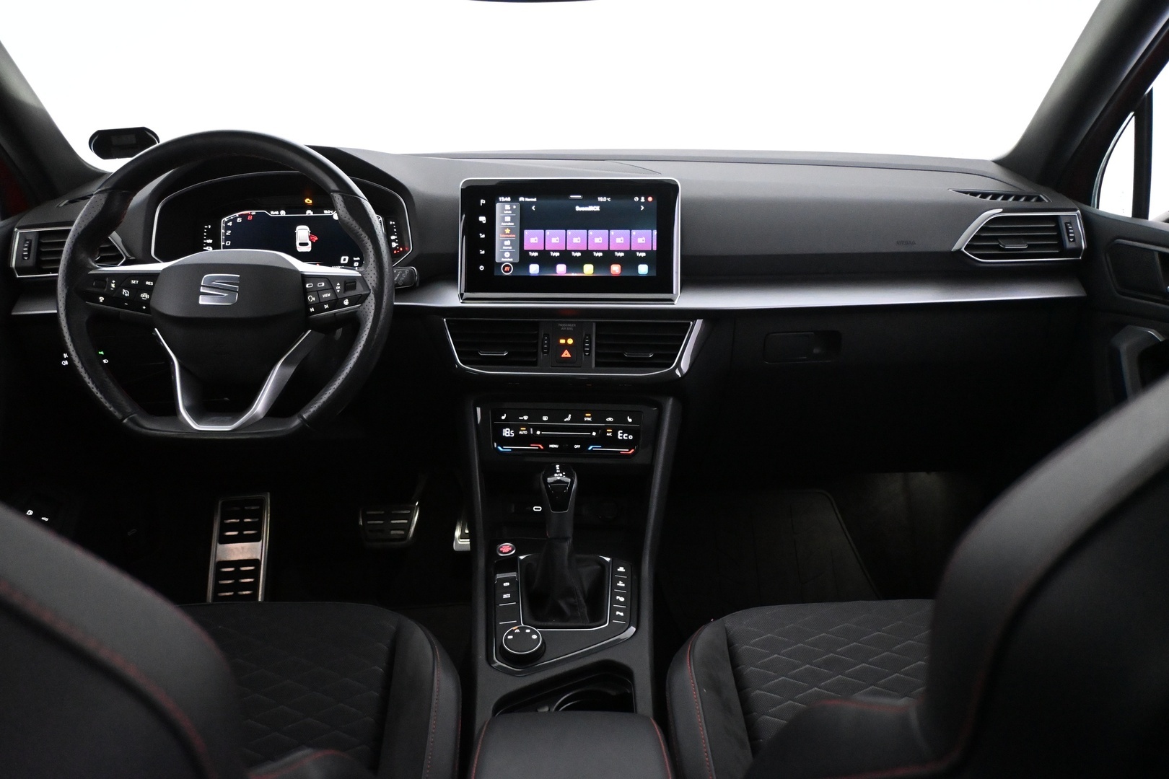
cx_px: 584
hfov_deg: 61.9
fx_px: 974
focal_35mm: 30
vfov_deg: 43.6
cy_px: 390
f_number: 3.8
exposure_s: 1/60
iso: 6400
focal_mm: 20
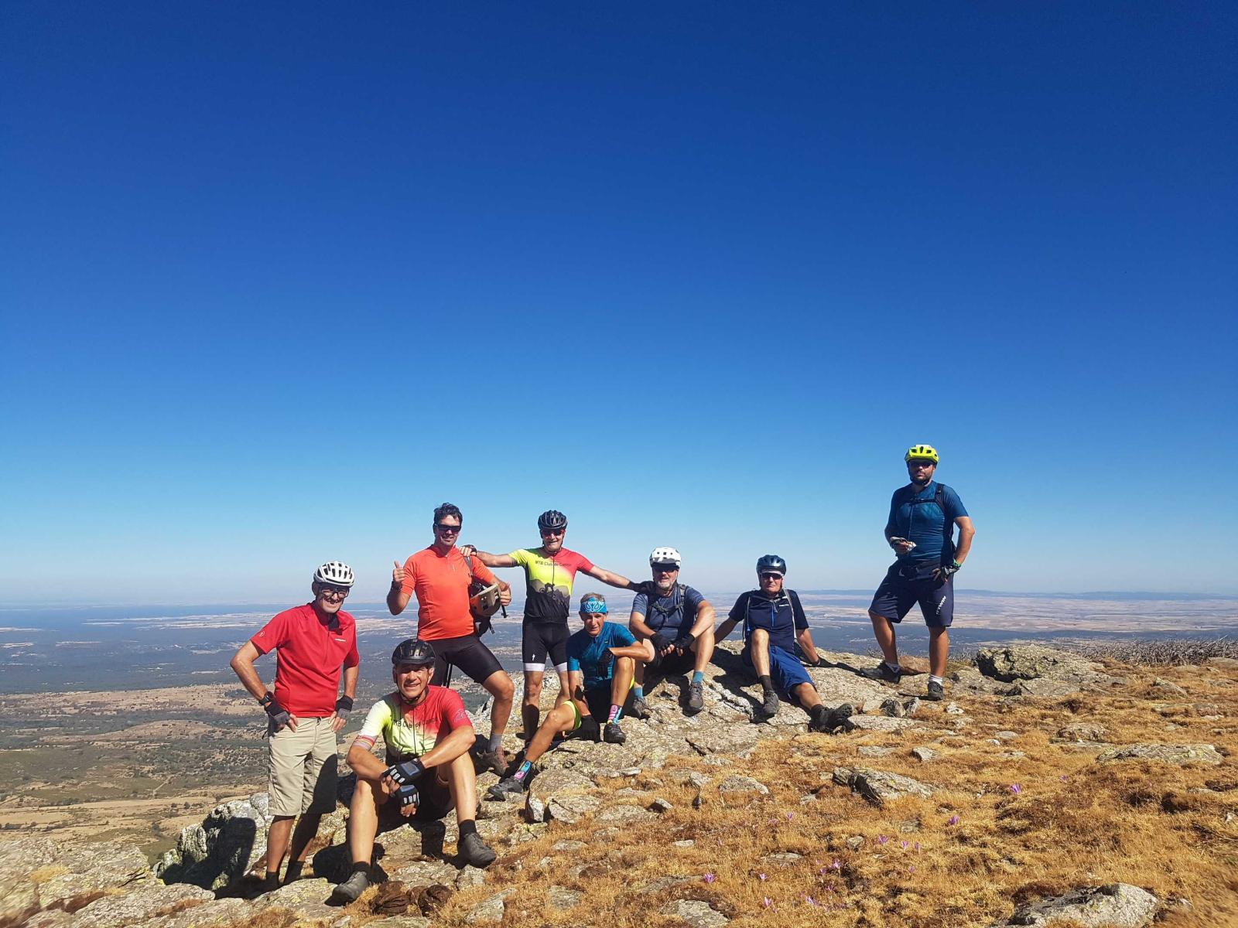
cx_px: 619
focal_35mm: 26
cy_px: 464
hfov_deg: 67.3
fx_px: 930
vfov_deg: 53.1
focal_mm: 4.2
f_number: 1.7
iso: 50
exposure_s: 1/3680
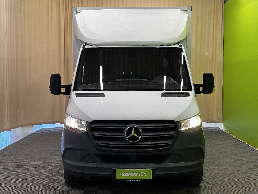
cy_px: 97
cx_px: 129
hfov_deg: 36.8
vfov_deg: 28.0
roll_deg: +0.2
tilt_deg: -2.5
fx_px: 388
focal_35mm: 52
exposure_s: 1/100
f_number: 1.6
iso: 40
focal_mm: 5.96
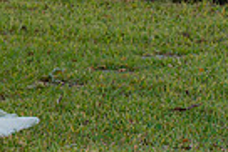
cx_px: -205
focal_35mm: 298
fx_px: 1889
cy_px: -92
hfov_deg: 6.7
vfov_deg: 4.6
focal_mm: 70
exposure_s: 1/400
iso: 1250
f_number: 6.3
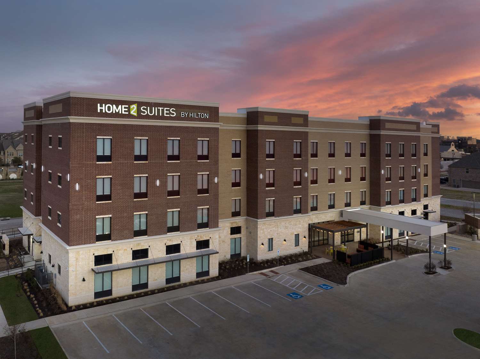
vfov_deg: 56.8
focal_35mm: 24
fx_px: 333
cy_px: 180
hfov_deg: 71.6
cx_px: 240
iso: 400
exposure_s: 1/160
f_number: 3.5
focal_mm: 12.29
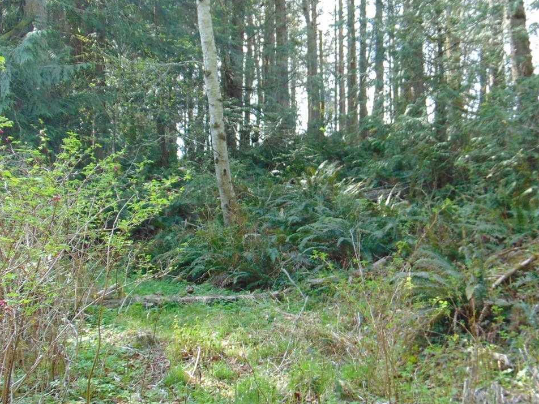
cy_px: 246
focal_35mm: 42
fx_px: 654
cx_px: 314
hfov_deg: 44.6
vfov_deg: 34.2
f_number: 3
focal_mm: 4.5
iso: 80
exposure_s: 1/60
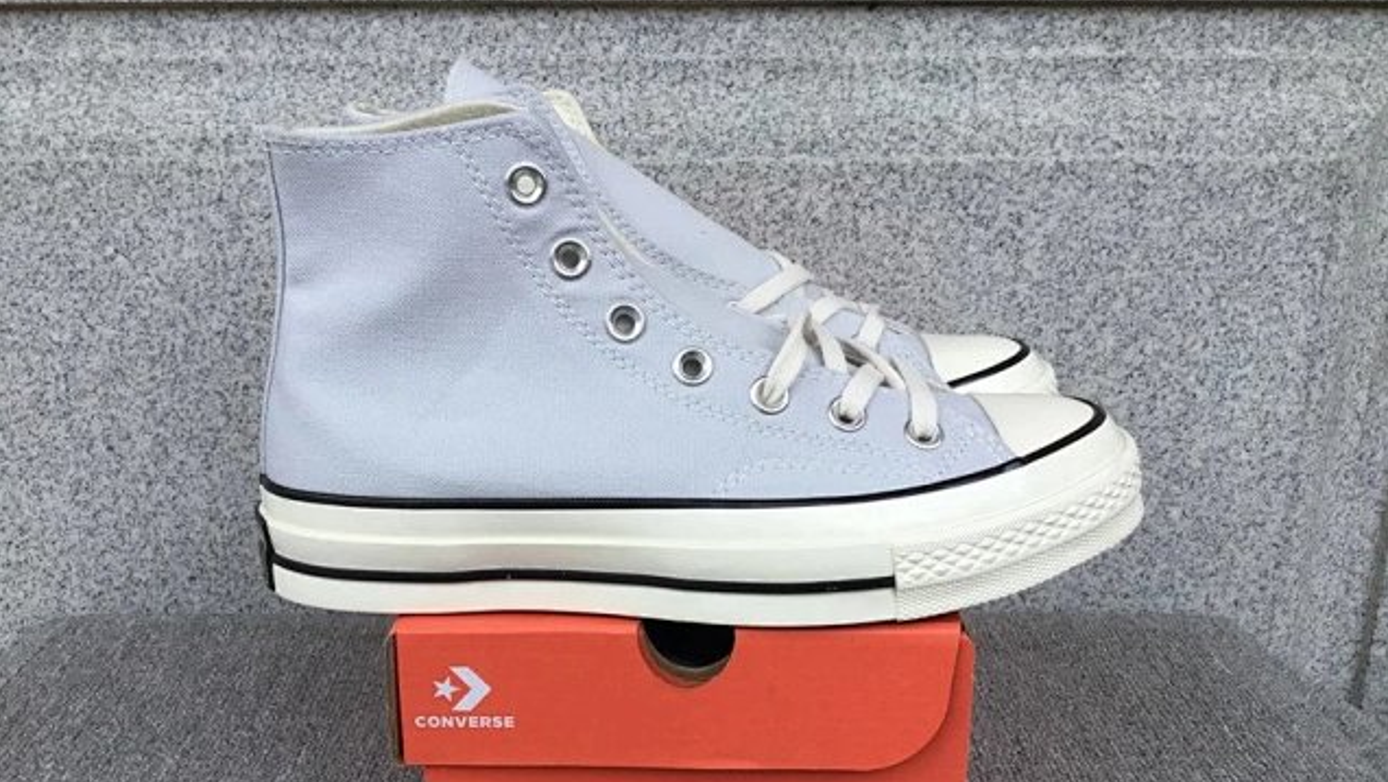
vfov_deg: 34.4
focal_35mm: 34
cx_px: 694
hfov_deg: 58.0
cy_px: 509
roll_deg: +0.8
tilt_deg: -18.6
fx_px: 1252
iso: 25
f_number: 2.4
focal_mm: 3.3
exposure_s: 1/463
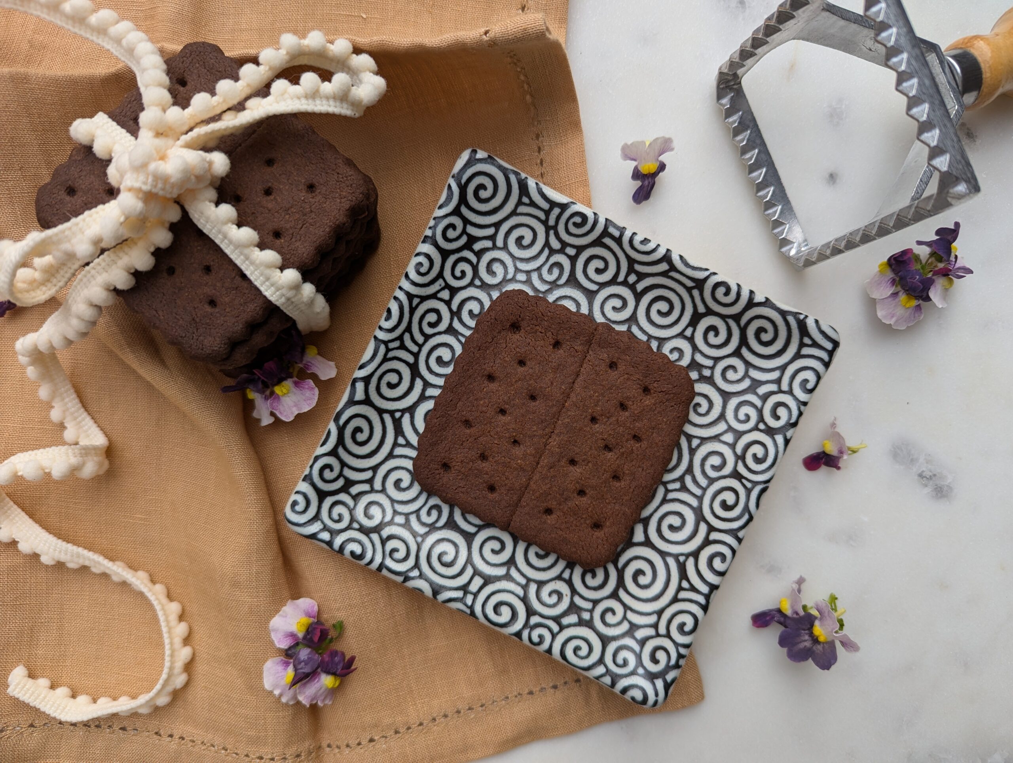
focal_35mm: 24
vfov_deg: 56.9
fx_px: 703
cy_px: 382
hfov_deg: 71.5
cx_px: 506
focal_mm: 6.81
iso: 51
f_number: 1.85
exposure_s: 1/590
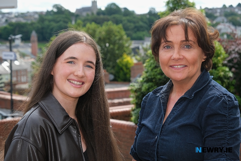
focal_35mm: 83
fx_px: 556
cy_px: 80
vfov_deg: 16.5
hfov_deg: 24.5
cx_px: 120
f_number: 6.4
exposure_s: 1/550
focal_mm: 55
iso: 400
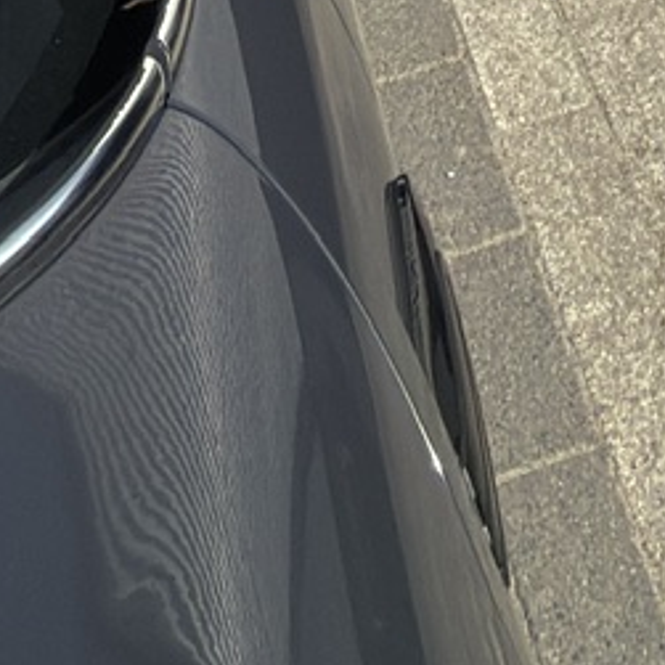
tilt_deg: -1.6
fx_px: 2195
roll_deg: +0.4
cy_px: -1603
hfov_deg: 16.9
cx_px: 636
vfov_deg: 9.8
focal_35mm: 101
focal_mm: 2.22
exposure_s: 1/1027
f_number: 2.2
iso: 16
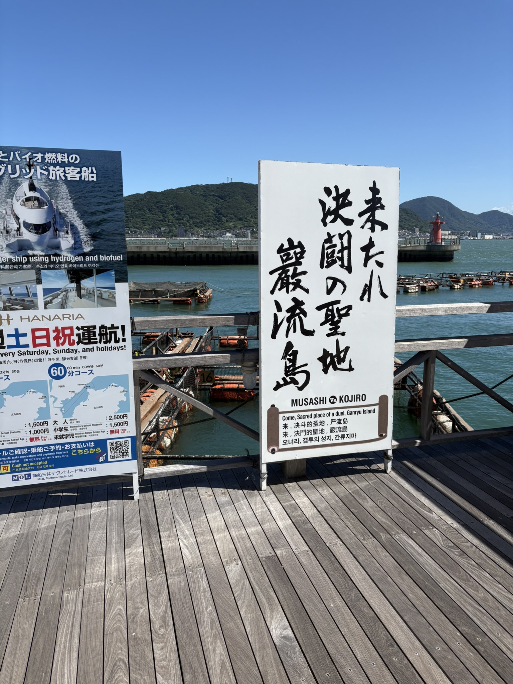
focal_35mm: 26
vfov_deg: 67.3
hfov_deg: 53.1
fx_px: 514
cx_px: 256
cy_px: 342
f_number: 1.6
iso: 50
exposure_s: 1/3831
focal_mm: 5.96
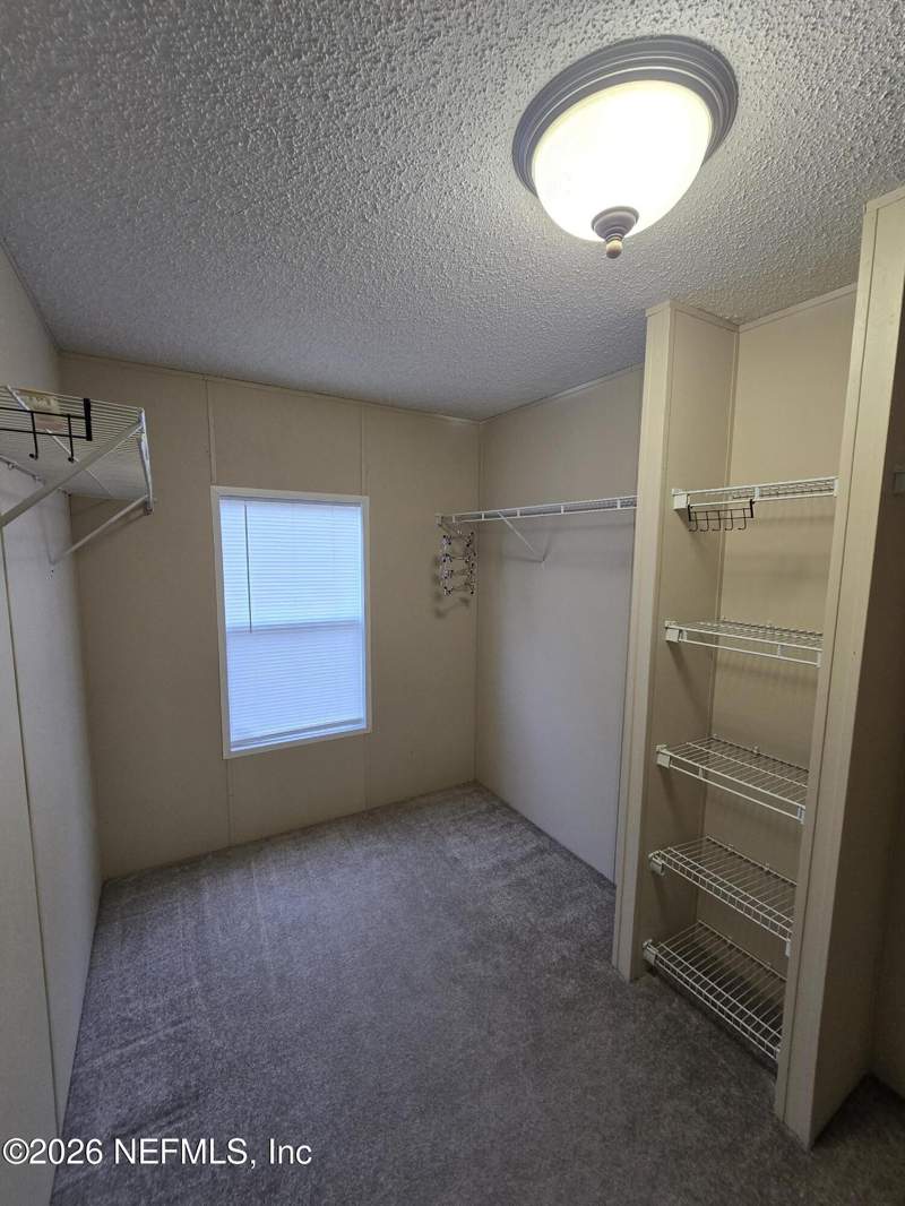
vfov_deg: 106.2
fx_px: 453
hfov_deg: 89.9
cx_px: 452
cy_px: 603
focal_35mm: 13
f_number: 2.2
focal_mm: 2.2
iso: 160
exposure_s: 1/60
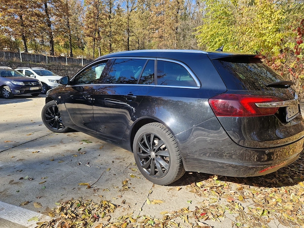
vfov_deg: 58.9
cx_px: 152
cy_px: 114
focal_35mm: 23
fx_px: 202
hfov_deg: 73.9
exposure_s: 1/486
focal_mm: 5.4
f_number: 1.8
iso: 50
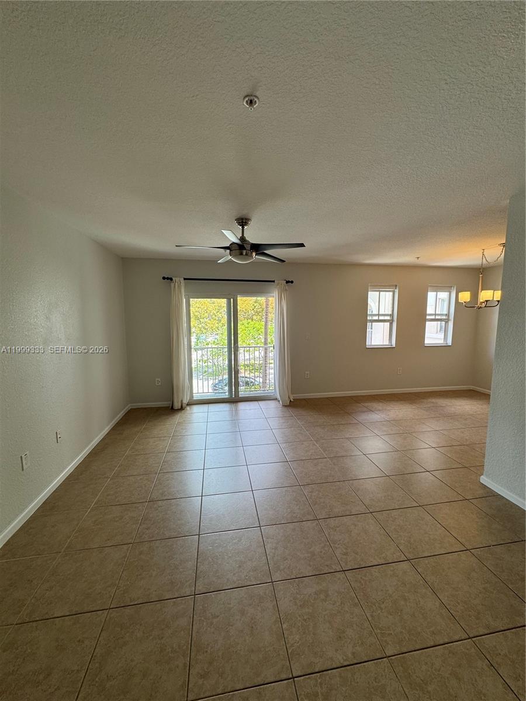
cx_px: 263
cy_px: 350
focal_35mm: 14
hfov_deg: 85.7
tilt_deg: -7.0
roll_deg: +0.8
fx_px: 284
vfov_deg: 102.1
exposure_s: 1/120
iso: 50
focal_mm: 2.22
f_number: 2.2
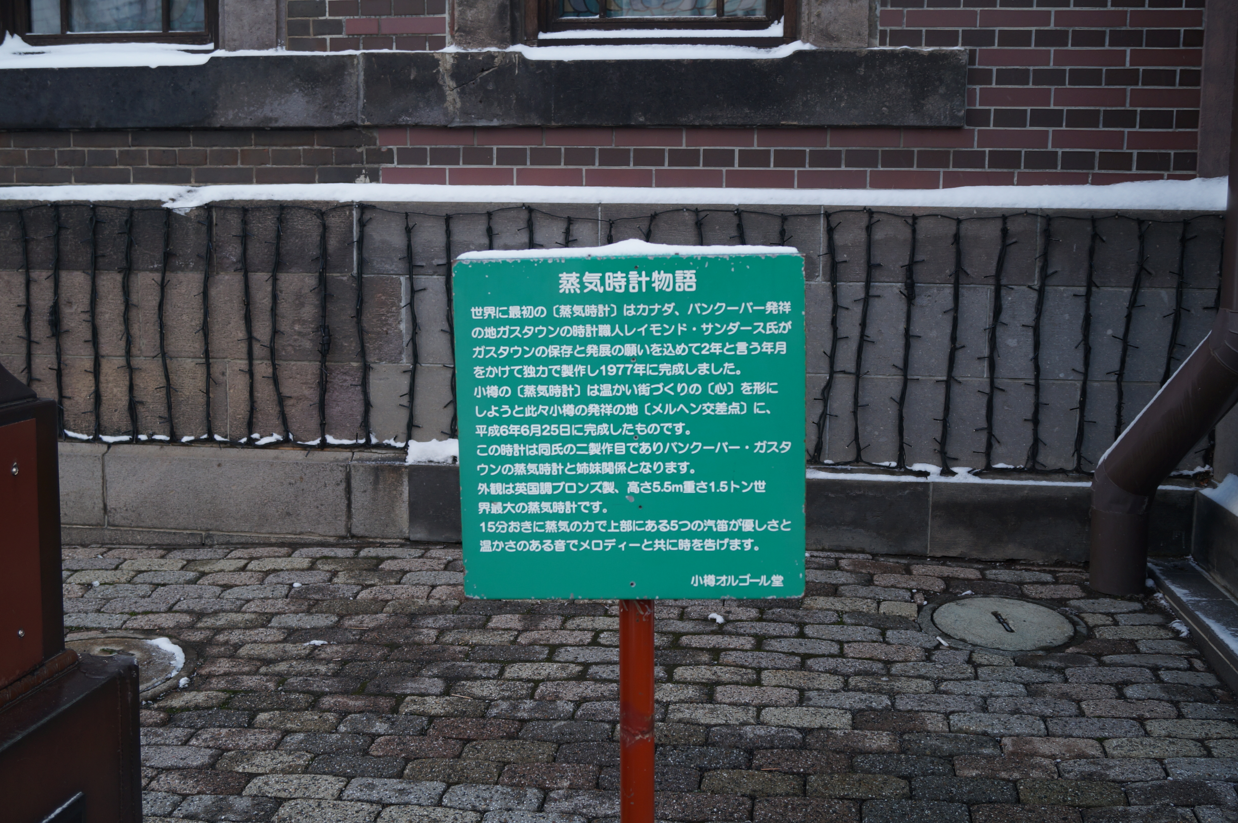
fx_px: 1340
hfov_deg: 49.6
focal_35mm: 39
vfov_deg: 34.1
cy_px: 412
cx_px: 619
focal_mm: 26
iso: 100
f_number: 4.5
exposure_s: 1/80
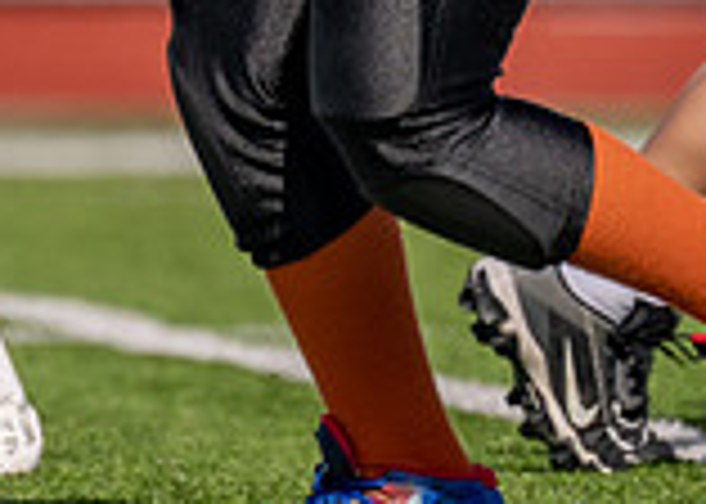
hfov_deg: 1.8
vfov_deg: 1.3
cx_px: -503
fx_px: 21946
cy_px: -381
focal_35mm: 1095
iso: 160
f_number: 4
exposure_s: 1/4000
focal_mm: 239
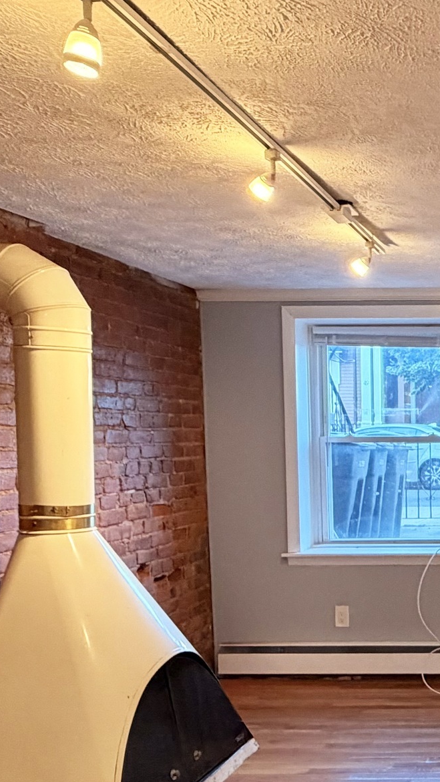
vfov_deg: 50.1
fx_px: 829
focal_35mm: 40
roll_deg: +0.5
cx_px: 592
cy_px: 480
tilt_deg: -4.0
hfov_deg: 25.1
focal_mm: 2.22
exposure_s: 1/60
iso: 250
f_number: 2.2
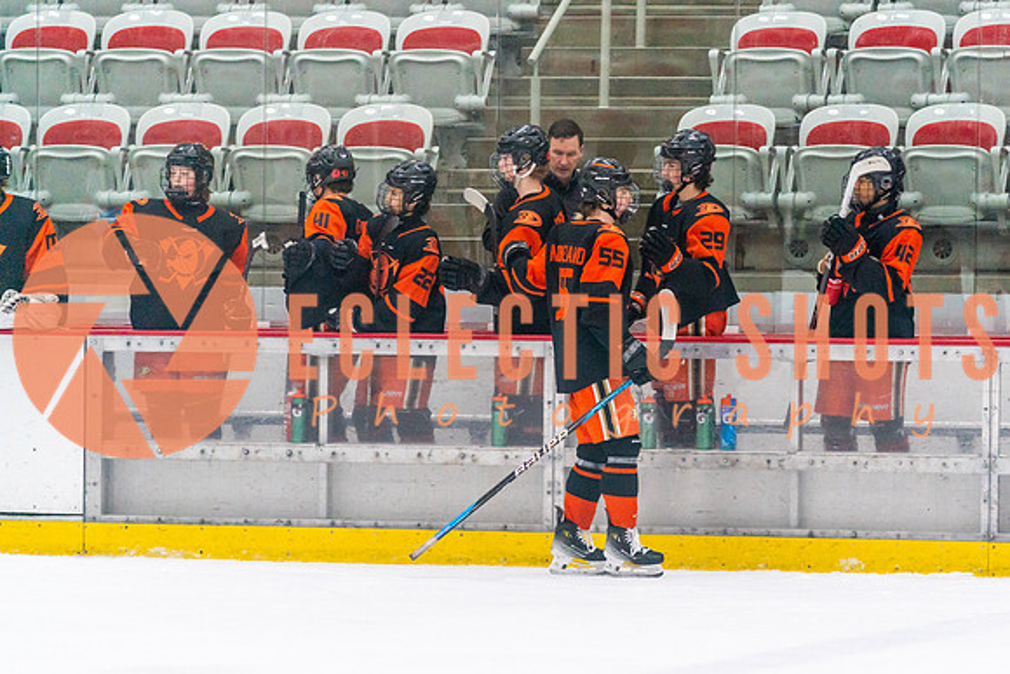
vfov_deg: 5.6
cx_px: 598
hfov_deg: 8.4
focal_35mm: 245
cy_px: 337
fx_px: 6868
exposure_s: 1/1250
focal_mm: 200
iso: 3200
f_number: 2.8
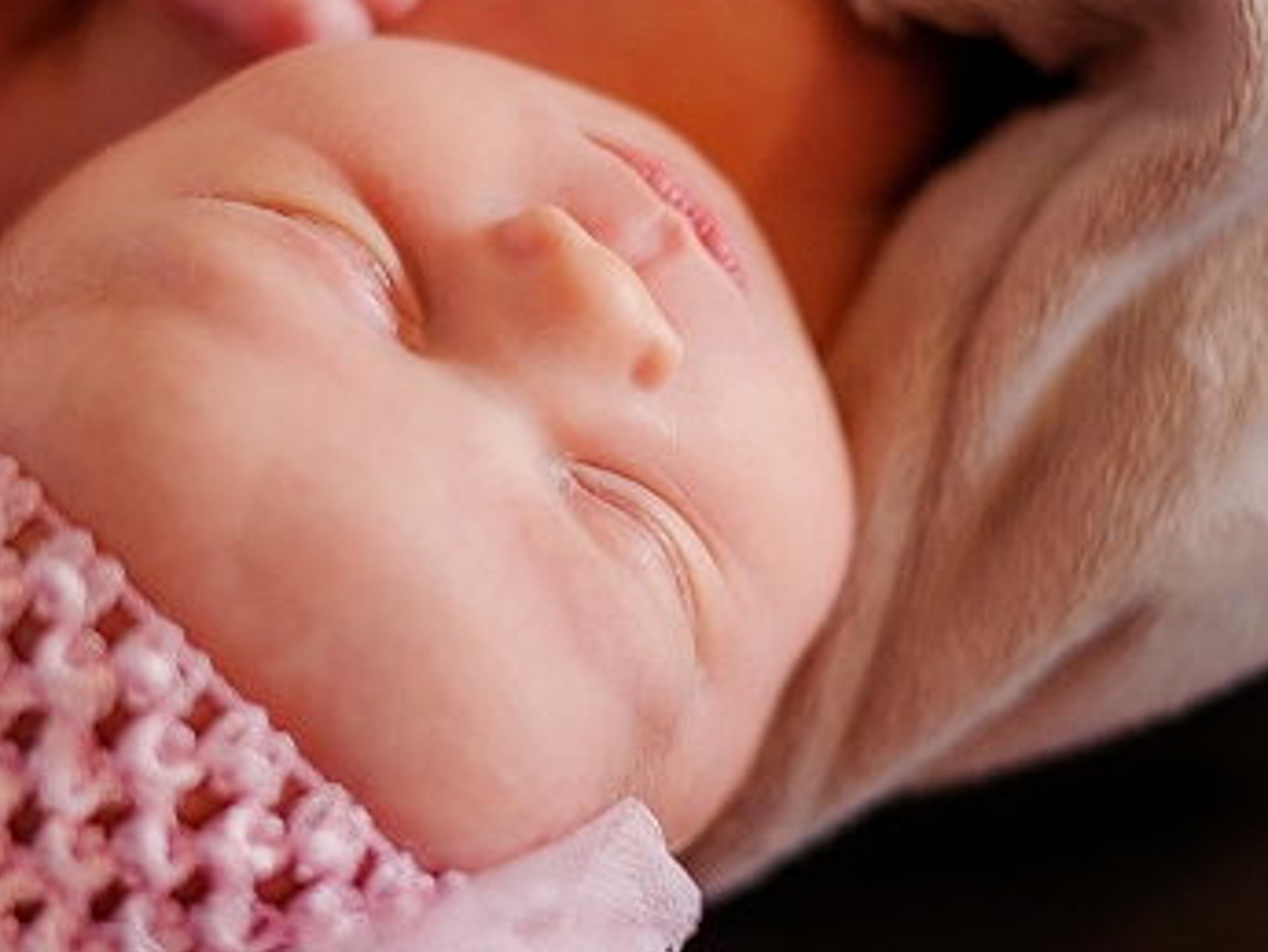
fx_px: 3921
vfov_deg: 13.8
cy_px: 454
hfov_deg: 18.4
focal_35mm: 107
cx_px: 577
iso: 1000
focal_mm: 50
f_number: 2
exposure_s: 1/125
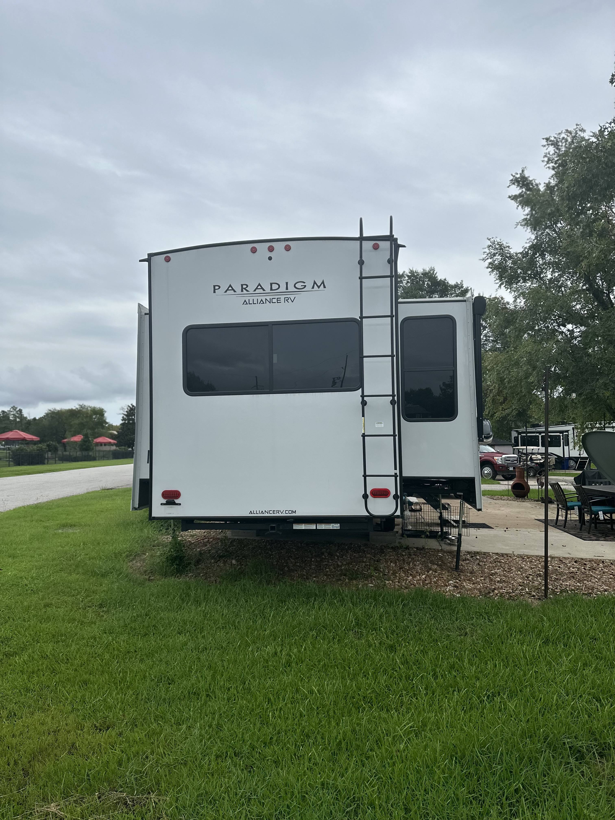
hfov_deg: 56.8
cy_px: 410
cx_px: 308
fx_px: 569
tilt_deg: +2.7
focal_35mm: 24
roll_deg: +1.2
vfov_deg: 71.6
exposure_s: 1/5848
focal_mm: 6.86
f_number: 1.78
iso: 80
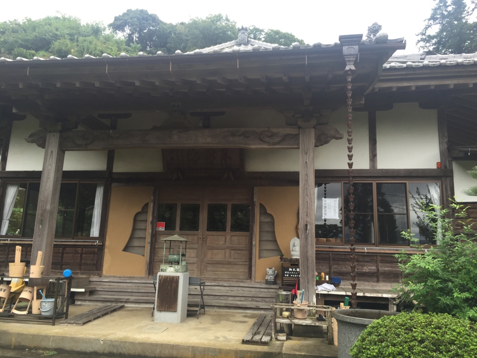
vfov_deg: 48.2
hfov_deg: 61.7
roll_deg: -2.6
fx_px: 400
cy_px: 179
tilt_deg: +11.0
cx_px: 238
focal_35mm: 29
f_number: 2.2
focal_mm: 4.15
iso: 32
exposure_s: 1/120
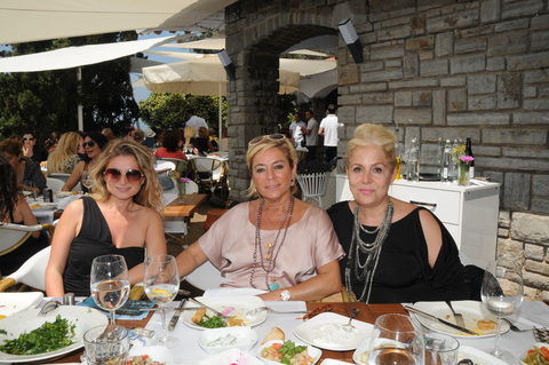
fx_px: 457
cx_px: 274
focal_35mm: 30
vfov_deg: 43.5
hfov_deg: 62.0
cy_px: 182
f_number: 18
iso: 400
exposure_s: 1/250
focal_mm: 20
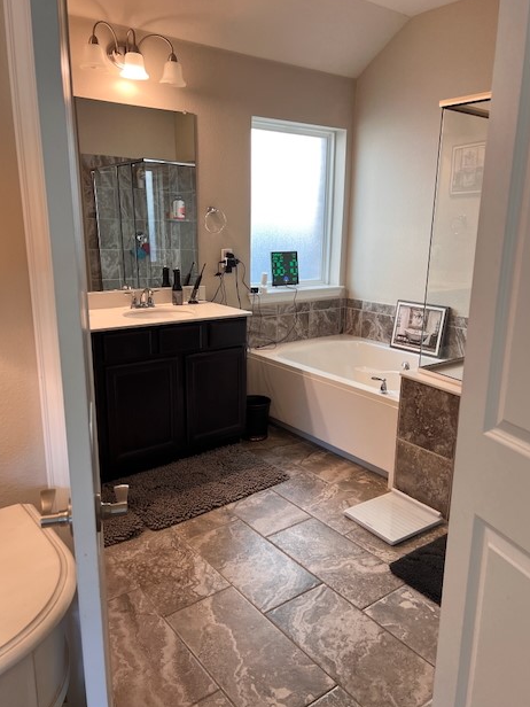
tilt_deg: -11.6
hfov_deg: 51.3
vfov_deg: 65.3
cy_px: 354
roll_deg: -1.4
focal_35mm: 27
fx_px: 551
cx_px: 274
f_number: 1.5
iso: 80
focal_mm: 5.7
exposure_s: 1/120
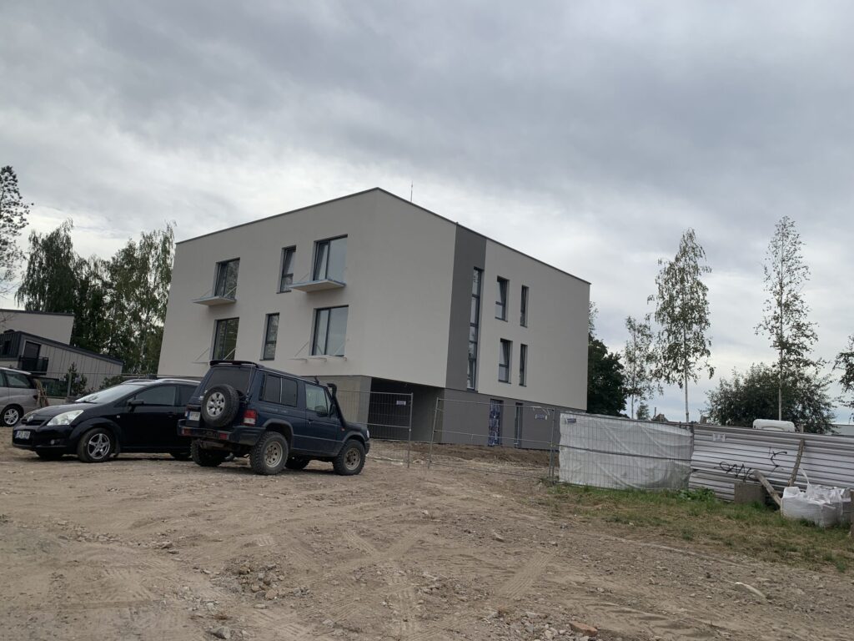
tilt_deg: +10.8
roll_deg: -4.7
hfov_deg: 67.3
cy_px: 320
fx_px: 641
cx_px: 427
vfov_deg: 53.1
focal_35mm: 26
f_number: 1.8
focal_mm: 4.25
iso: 25
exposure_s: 1/4098
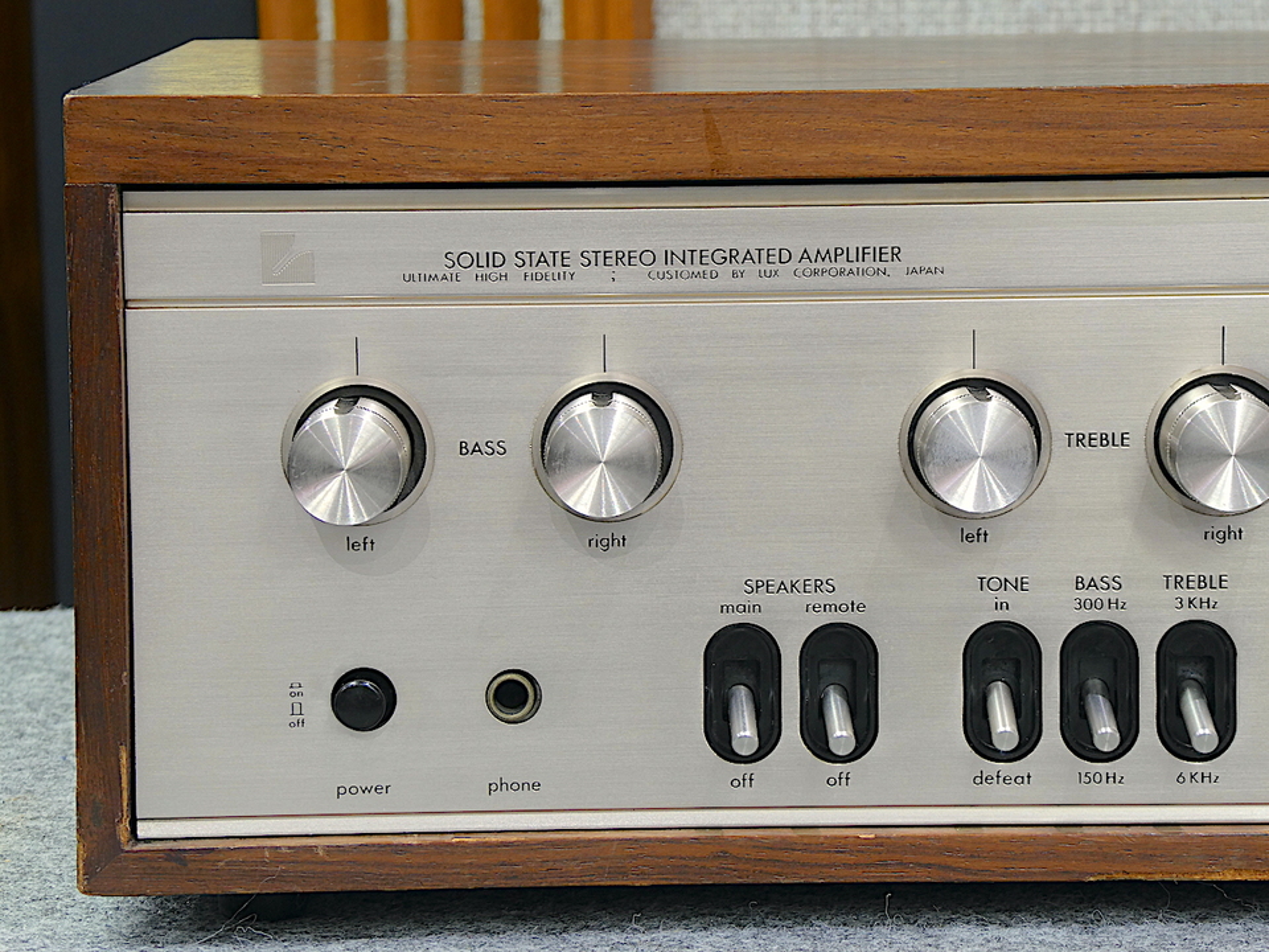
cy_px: 476
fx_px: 4546
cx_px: 634
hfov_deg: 15.9
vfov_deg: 12.0
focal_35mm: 124
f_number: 5.2
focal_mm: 22.3
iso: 100
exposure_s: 1/1.6
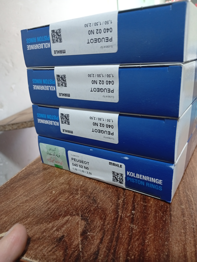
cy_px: 131
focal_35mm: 27
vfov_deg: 65.2
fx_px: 204
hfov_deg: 51.5
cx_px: 98
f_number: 1.8
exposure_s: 1/33.3
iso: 545
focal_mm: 3.98
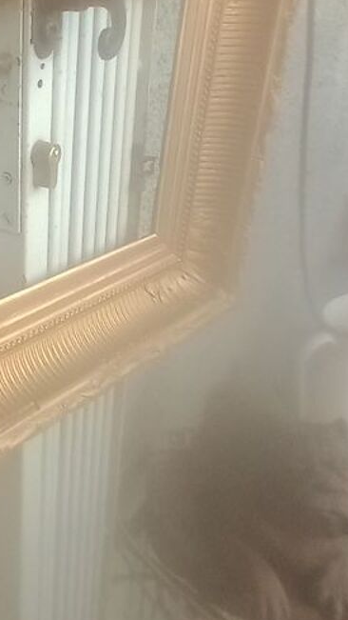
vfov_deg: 64.7
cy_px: 217
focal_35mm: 29
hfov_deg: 34.7
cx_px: -34
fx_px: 476
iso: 161
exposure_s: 1/100
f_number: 2.2
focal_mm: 1.4
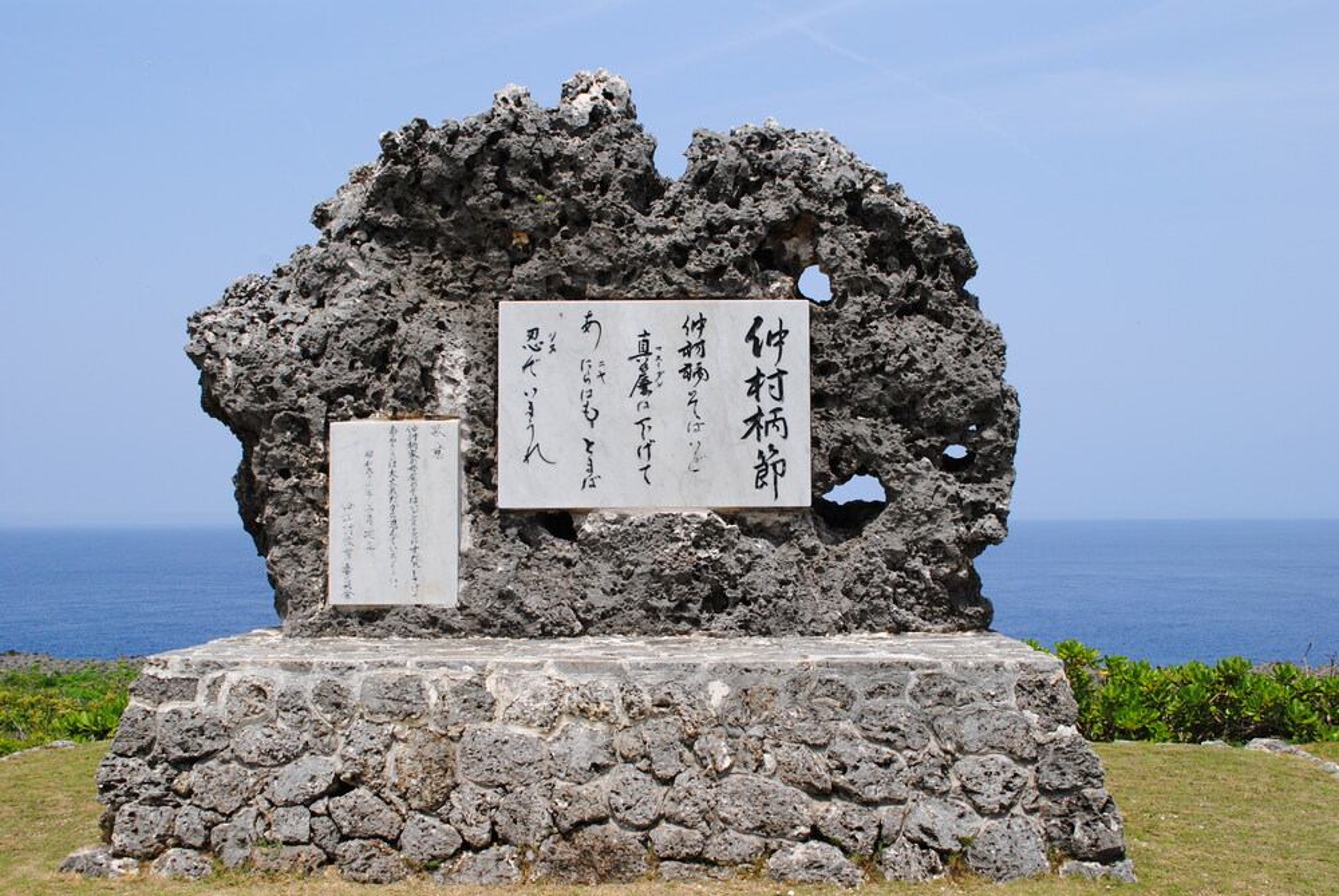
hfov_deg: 53.1
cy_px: 448
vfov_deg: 37.0
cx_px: 670
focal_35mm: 36
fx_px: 1340
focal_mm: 24
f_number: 8
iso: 100
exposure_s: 1/250
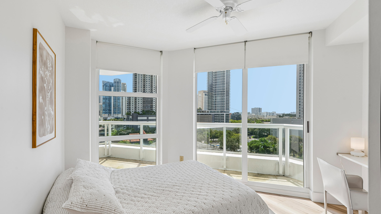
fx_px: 162
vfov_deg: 67.0
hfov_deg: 99.1
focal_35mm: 16
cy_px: 116
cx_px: 174
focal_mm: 14
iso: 200
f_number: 9
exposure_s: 1/160
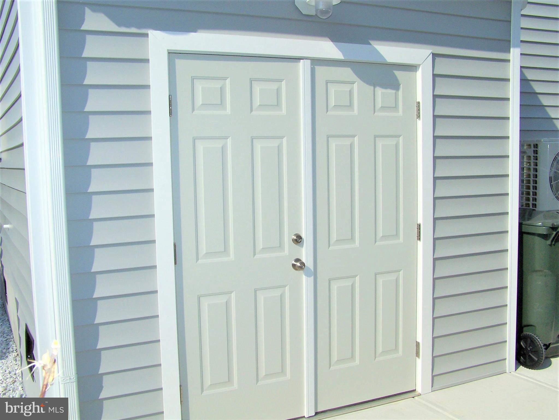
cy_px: 210
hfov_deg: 49.0
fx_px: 614
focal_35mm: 38
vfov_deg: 37.7
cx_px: 280
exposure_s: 1/1000
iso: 80
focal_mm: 6.3
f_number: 5.6
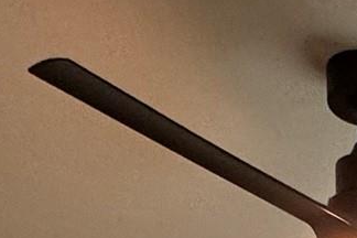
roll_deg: -0.3
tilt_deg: -9.2
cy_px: 782
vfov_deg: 9.8
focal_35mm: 92
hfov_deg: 19.3
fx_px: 912
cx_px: 541
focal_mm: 2.22
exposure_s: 1/60
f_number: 2.2
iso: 250
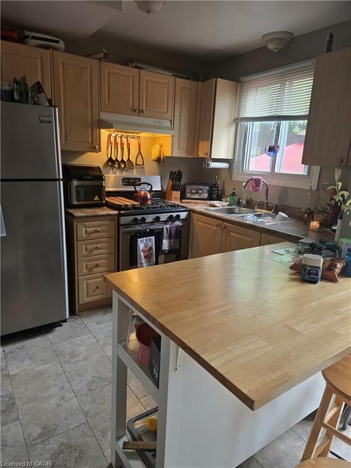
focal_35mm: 23
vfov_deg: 73.9
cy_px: 234
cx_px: 176
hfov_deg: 58.9
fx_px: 311
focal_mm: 6.3
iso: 200
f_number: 1.7
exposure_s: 1/120
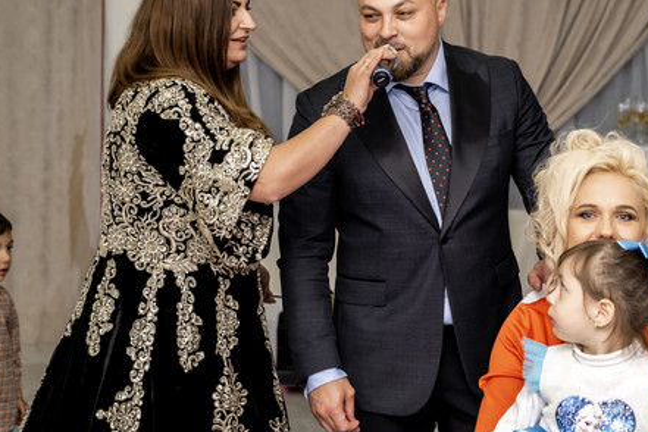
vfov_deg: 15.7
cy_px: 136
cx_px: 406
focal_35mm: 87
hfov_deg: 23.3
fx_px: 1566
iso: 1250
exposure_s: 1/160
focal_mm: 40.1
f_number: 2.8
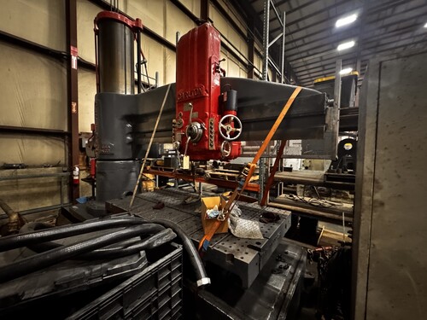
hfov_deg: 102.1
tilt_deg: -3.9
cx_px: 214
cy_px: 160
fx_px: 173
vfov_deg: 85.7
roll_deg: -0.4
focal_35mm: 14
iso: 1600
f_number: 2.2
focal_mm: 2.22
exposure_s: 1/40
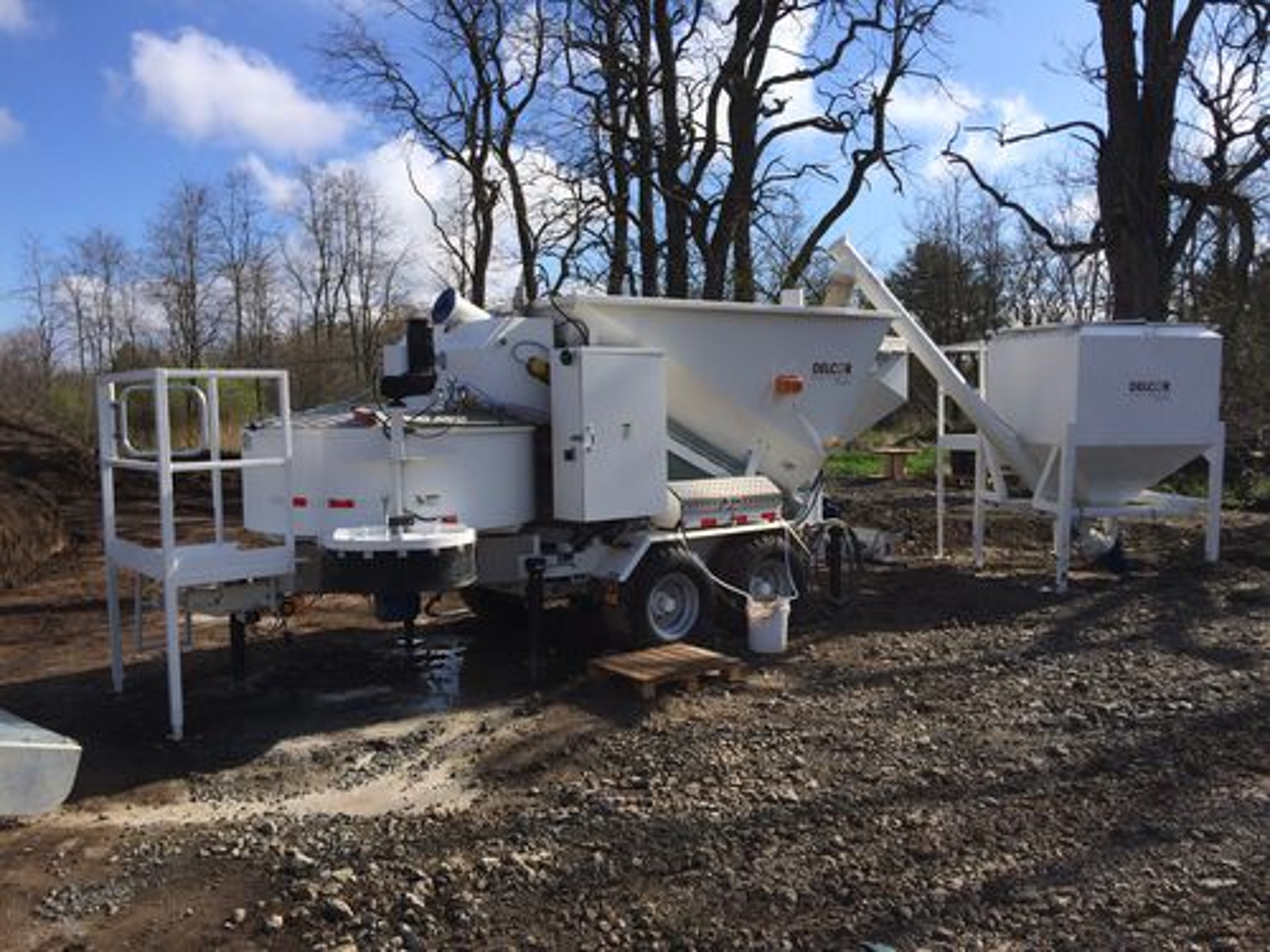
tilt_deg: -4.0
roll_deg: +0.6
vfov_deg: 48.2
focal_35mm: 29
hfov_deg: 61.7
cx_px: 635
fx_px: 1064
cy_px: 476
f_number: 2.2
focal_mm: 4.15
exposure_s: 1/2415
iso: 32
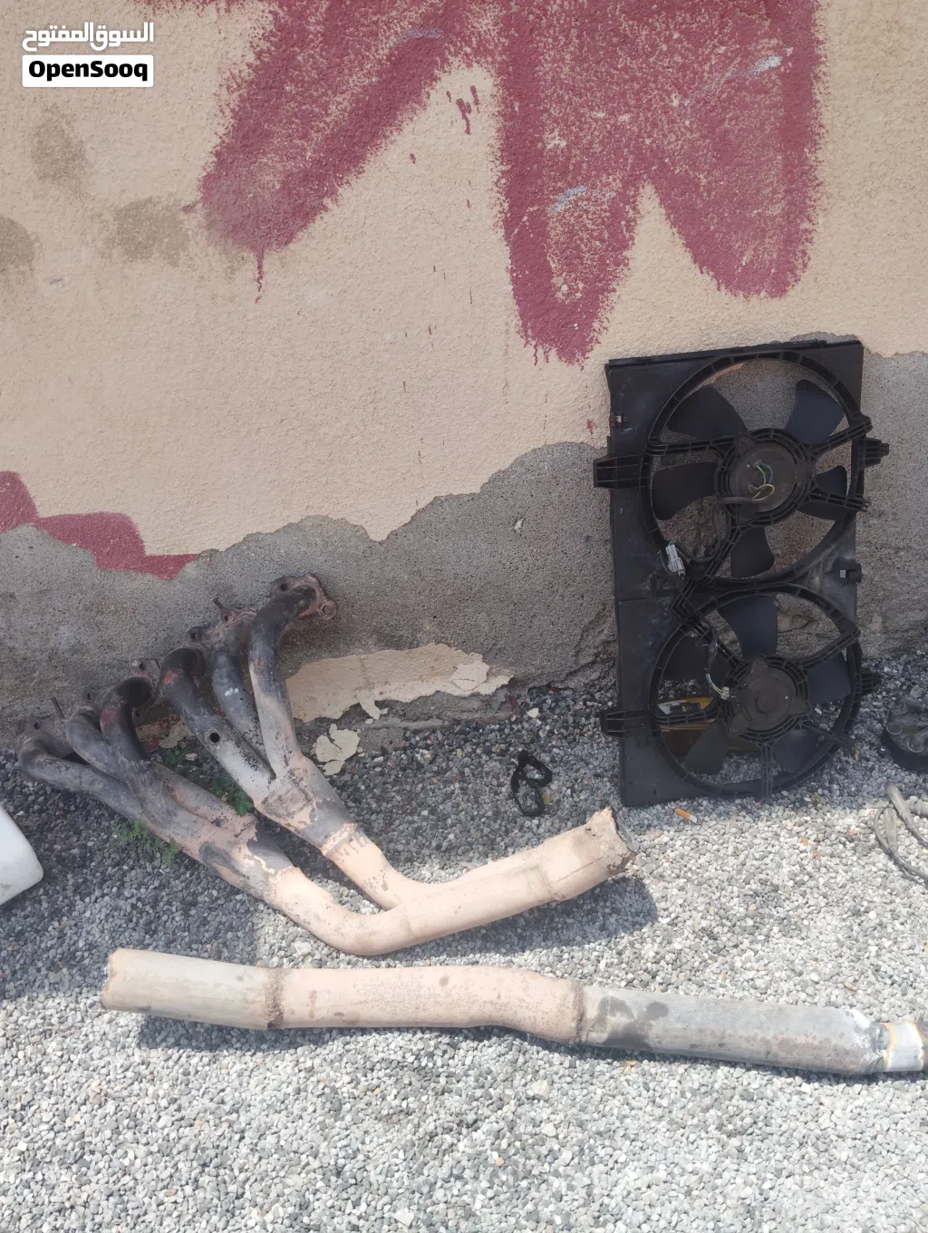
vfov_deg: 61.6
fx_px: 1034
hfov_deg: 48.3
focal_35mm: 29
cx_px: 464
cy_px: 616
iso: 50
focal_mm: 4.25
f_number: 1.8
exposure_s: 1/775
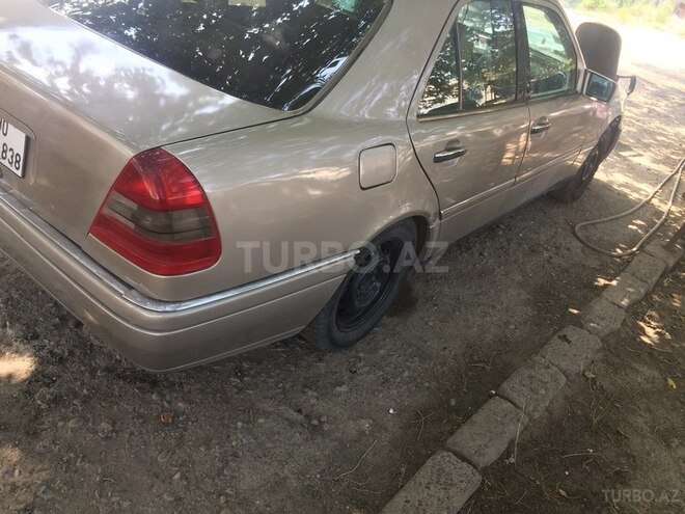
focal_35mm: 29
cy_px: 257
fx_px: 574
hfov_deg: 61.7
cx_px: 342
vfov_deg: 48.2
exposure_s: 1/100
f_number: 2.2
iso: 50
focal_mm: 4.15
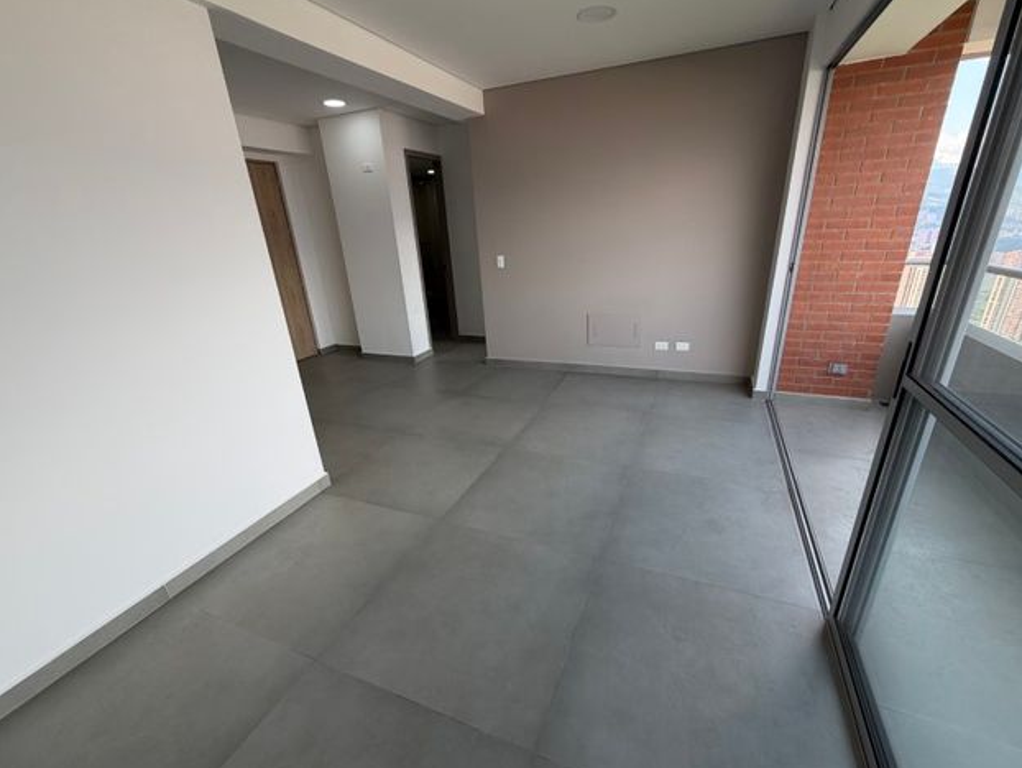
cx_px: 520
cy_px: 400
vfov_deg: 81.7
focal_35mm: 15
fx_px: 443
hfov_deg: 98.1
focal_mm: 2.22
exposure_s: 1/169
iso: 50
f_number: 2.2
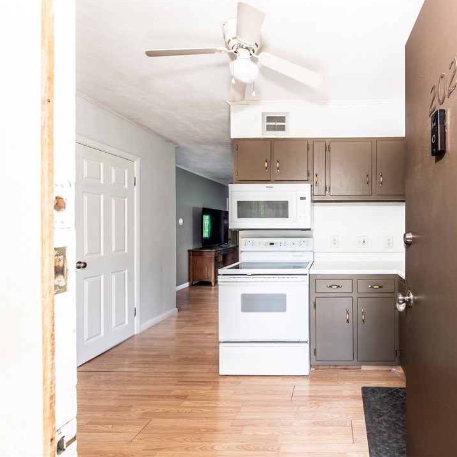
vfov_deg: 80.7
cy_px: 227
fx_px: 269
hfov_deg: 76.0
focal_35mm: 18
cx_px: 331
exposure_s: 1/4
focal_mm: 14
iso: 800
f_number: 10
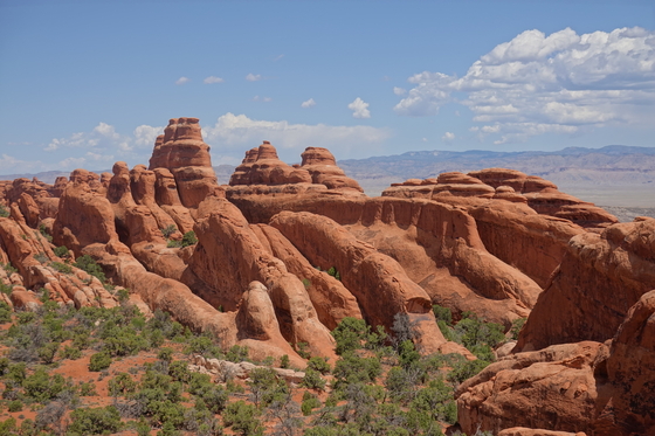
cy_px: 218
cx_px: 328
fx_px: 1200
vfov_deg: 20.6
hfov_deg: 30.5
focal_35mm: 66
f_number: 4.5
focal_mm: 24.35
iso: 100
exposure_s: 1/1000
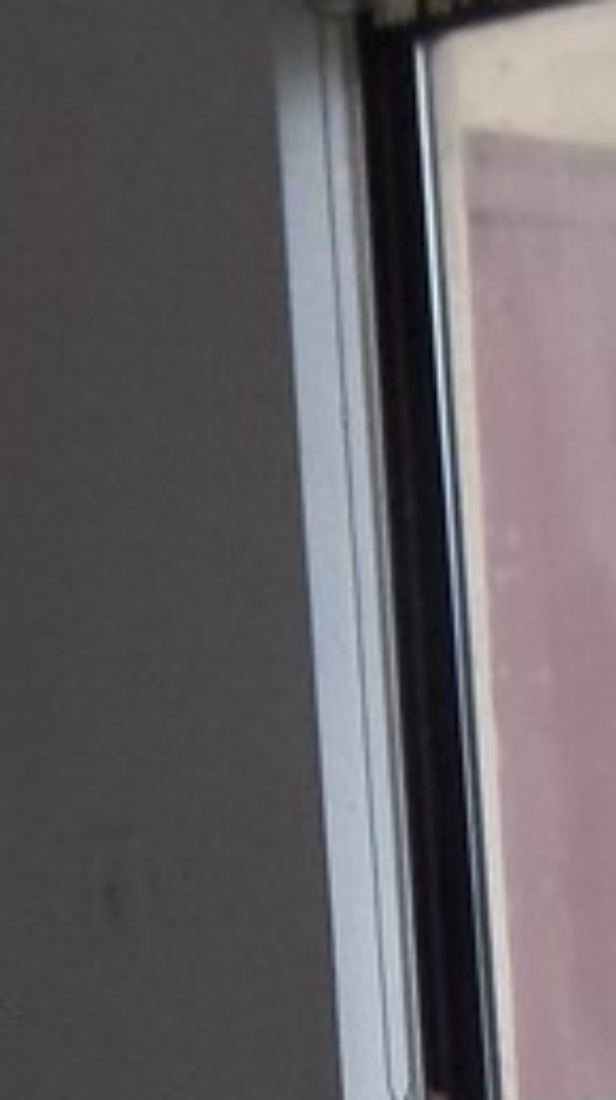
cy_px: 1707
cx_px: 1045
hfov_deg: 7.6
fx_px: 4517
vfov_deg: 13.1
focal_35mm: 155
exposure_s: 1/40
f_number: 3.1
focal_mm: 4
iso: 80
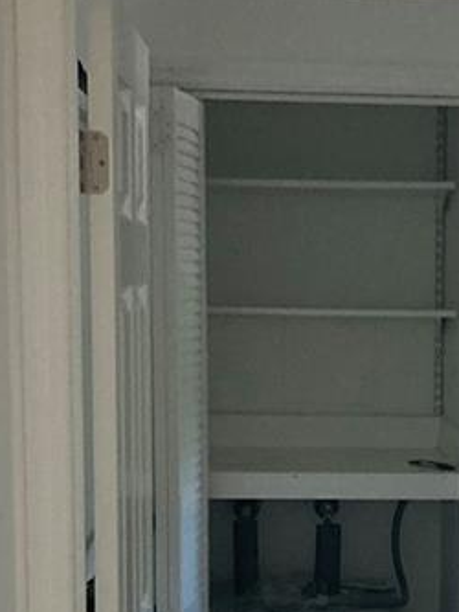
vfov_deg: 19.0
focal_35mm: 101
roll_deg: -0.9
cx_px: 452
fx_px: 1785
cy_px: 594
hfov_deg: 14.4
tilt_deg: -9.4
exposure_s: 1/60
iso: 200
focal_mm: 3.99
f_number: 1.8
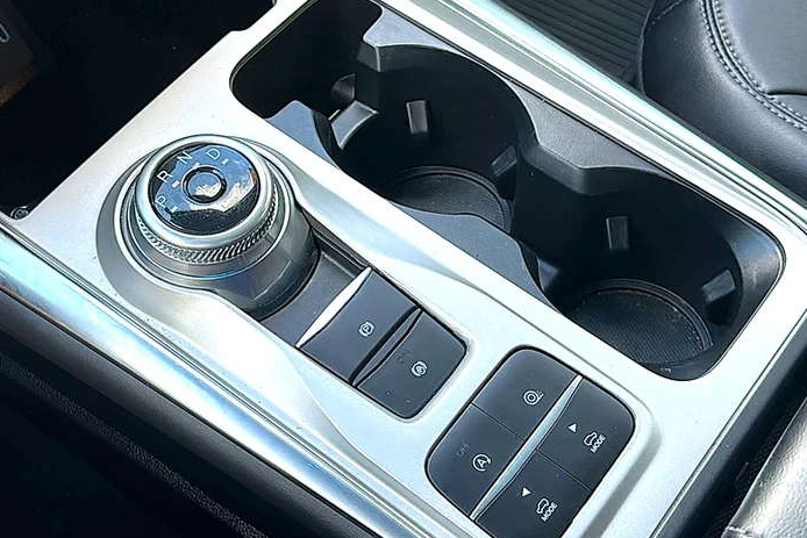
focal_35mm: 43
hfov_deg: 45.4
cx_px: 402
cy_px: 247
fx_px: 964
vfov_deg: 31.2
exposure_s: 1/119
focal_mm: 6.86
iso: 50
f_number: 1.78
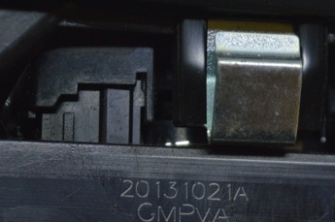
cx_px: 155
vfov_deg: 8.9
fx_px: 1421
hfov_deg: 13.4
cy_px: 192
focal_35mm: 153
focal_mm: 55
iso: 400
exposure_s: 1/60
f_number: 5.6
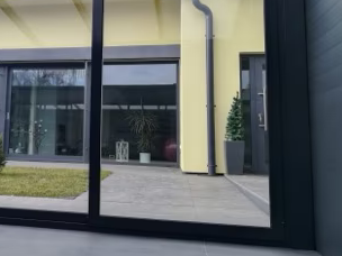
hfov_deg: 43.9
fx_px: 405
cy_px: 89
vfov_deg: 34.9
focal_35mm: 41
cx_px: 74
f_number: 2.2
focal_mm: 3.83
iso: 50
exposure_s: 1/354
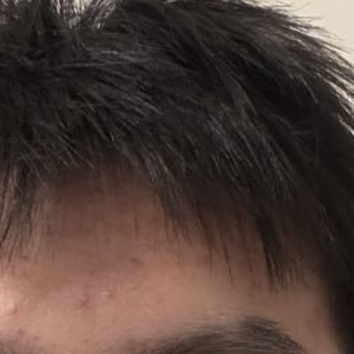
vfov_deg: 15.5
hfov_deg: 16.4
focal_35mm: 106
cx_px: 116
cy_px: 484
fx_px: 1226
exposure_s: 1/30
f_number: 1.9
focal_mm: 2.69
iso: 400
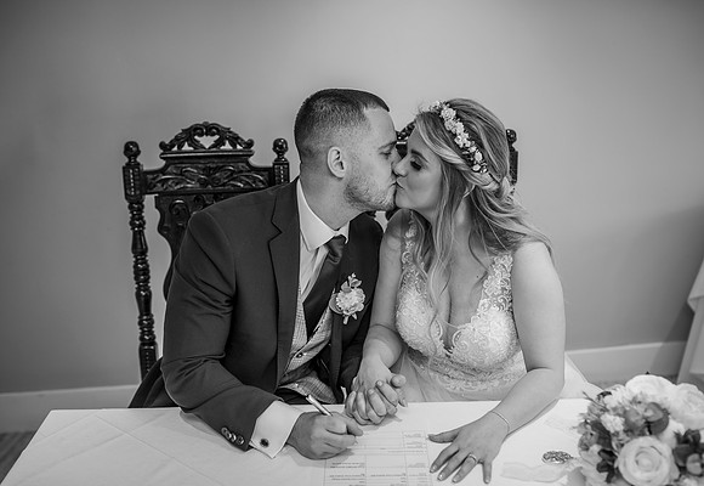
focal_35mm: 38
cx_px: 365
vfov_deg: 36.0
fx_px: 747
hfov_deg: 50.5
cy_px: 244
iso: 200
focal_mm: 35
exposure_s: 1/100
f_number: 2.5
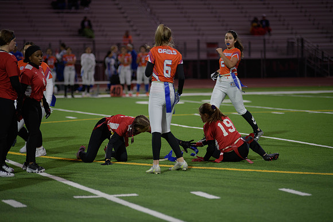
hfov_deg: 12.4
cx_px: 166
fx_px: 1527
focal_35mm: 165
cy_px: 111
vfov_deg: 8.3
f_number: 2.8
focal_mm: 165
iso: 400
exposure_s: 1/200
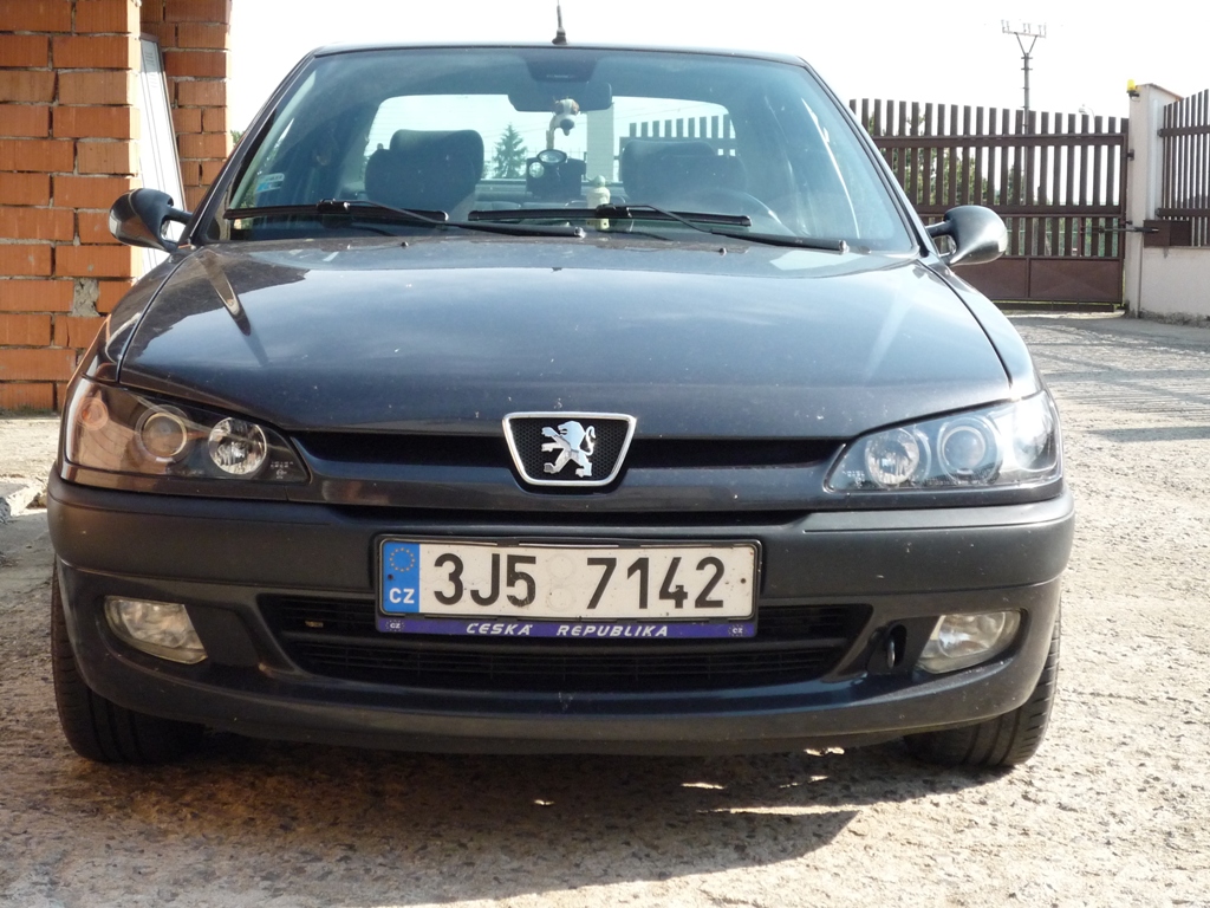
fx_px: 2132
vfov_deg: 24.0
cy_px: 454
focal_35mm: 61
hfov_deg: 31.7
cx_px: 605
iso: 250
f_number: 5.2
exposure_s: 1/500
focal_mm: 10
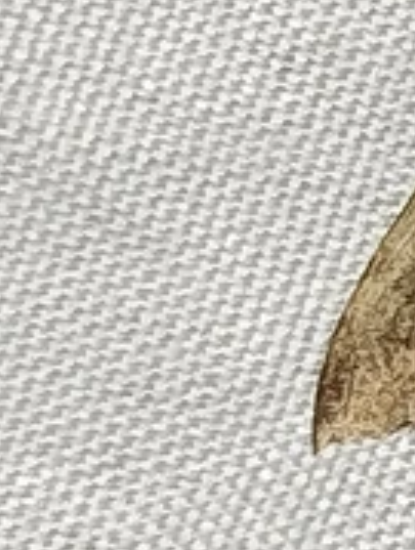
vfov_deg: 7.3
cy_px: 298
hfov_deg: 5.4
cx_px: 707
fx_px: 4317
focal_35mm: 271
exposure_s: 1/50
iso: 100
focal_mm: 5.31
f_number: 1.7
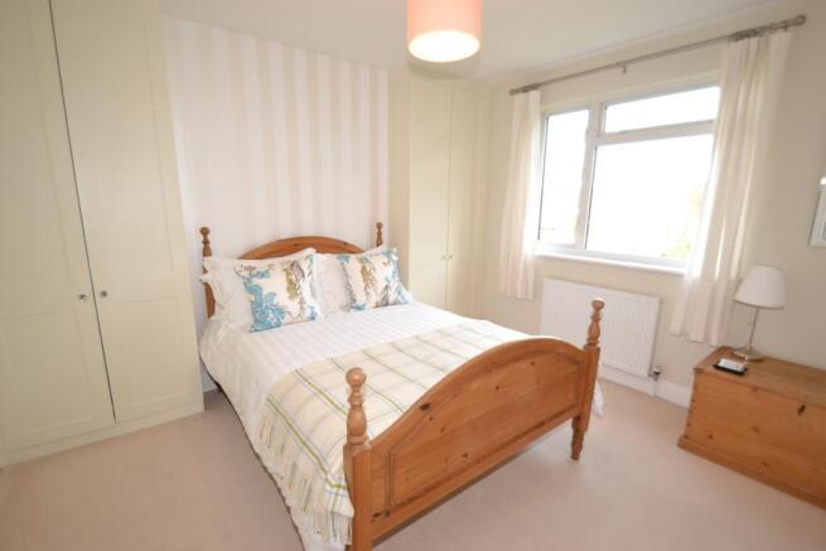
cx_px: 413
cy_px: 276
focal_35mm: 15
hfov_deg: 100.4
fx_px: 344
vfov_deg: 77.4
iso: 400
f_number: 4.5
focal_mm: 10
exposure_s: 1/80
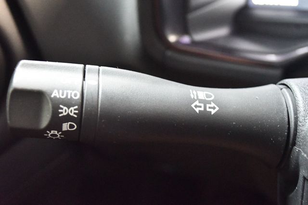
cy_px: 102
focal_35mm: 48
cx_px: 154
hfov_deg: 41.1
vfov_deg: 28.0
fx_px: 410
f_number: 4.8
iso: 12800
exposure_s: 1/15
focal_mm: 32
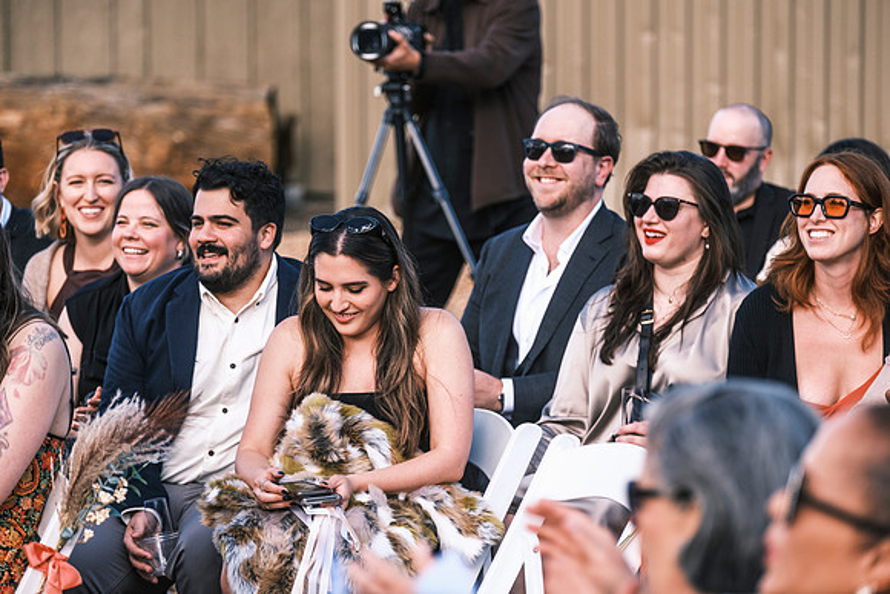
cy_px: 297
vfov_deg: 8.6
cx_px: 445
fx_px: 3932
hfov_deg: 12.9
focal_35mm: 159
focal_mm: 106
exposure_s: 1/900
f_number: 2.8
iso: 400
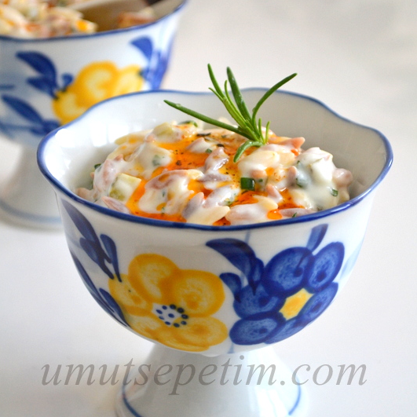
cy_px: 185
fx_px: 1440
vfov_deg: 16.5
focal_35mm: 106
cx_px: 209
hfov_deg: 16.5
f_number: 5.6
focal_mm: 55
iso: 400
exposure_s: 1/125
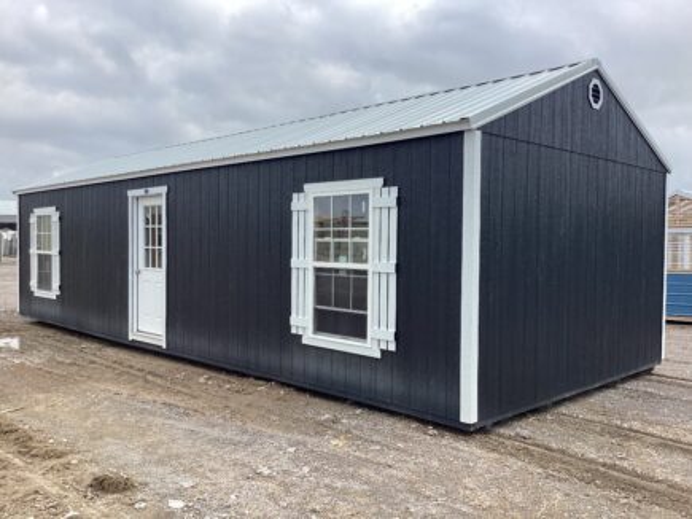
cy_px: 260
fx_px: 620
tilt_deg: -3.1
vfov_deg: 45.4
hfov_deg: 58.4
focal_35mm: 31
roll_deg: -0.4
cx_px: 346
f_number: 2.4
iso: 25
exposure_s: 1/377
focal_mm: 3.3
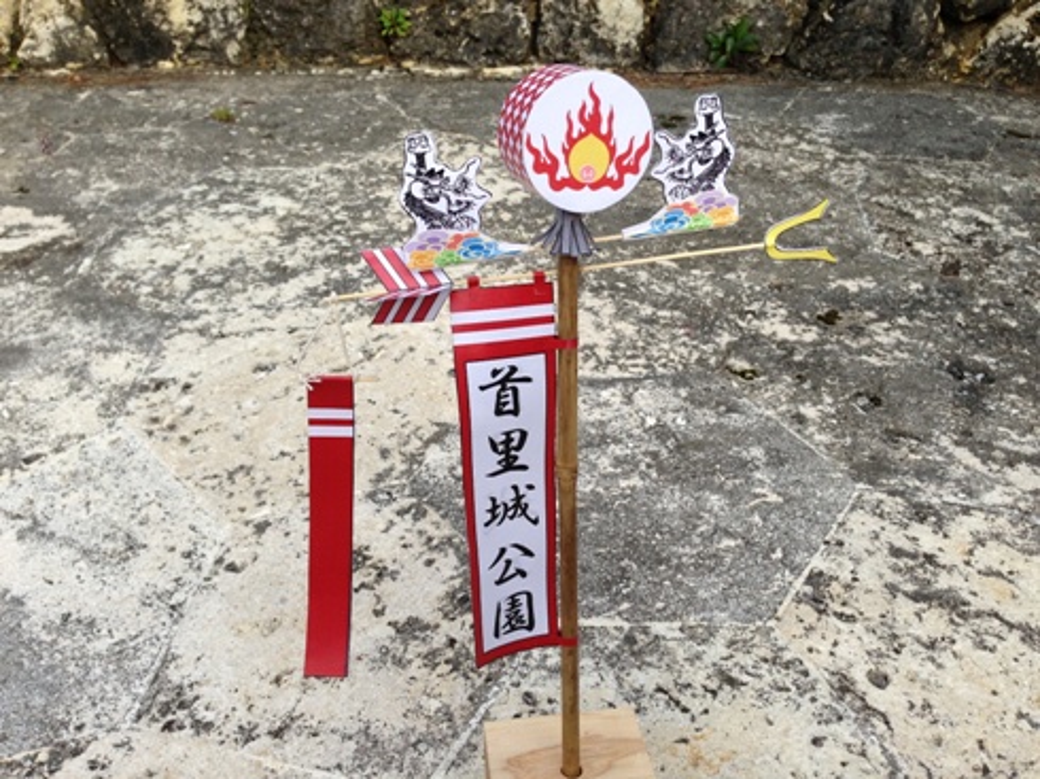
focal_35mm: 33
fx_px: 991
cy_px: 390
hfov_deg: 55.4
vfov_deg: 42.9
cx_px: 520
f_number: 2.4
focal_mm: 4.13
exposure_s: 1/602
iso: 50
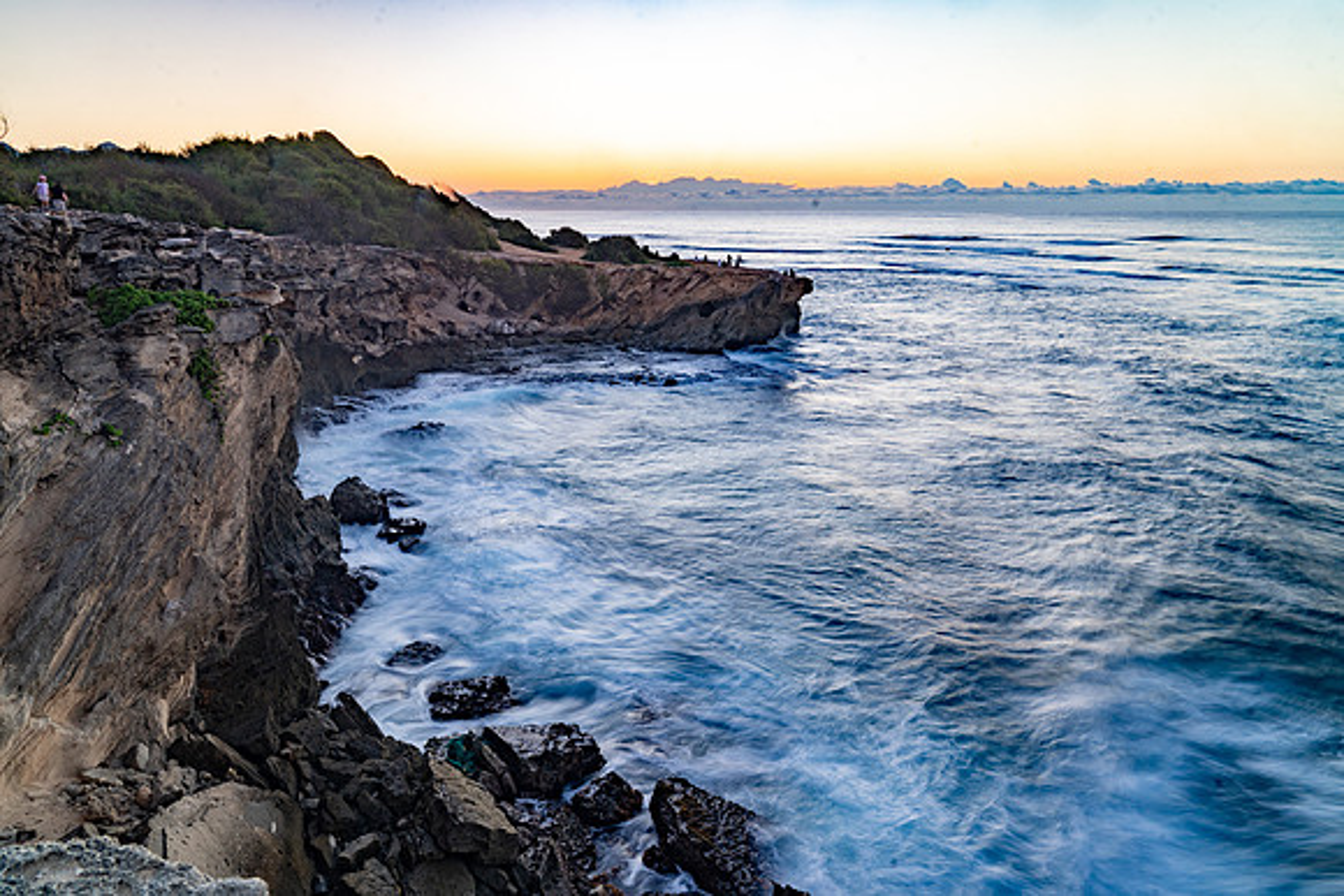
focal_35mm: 24
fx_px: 896
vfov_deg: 53.2
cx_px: 672
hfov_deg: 73.7
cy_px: 448
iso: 100
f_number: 16
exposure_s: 1
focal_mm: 24
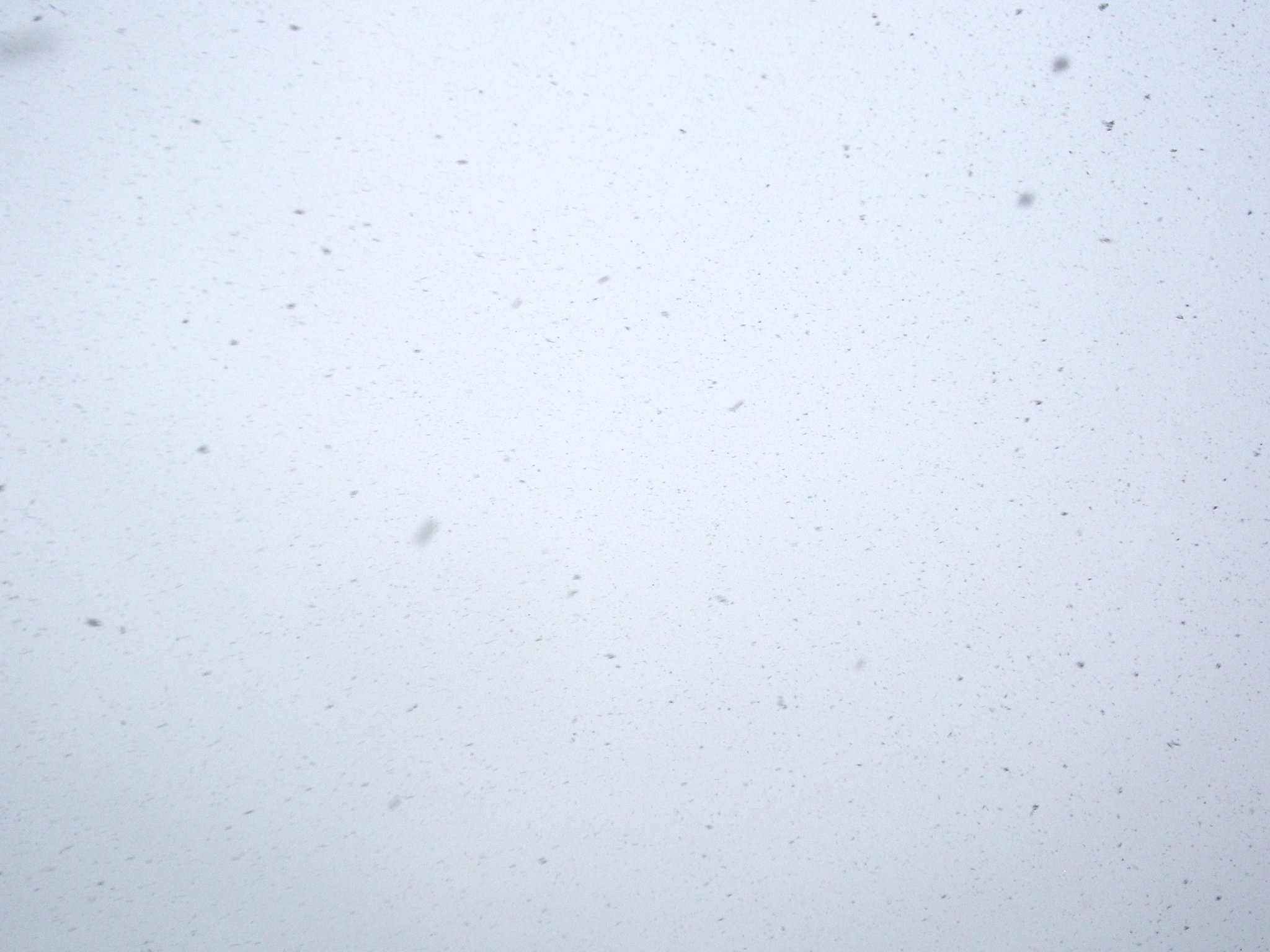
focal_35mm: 41
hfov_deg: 45.8
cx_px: 635
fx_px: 1504
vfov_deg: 35.1
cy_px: 476
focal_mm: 6.8
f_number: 4.6
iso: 50
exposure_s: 1/320
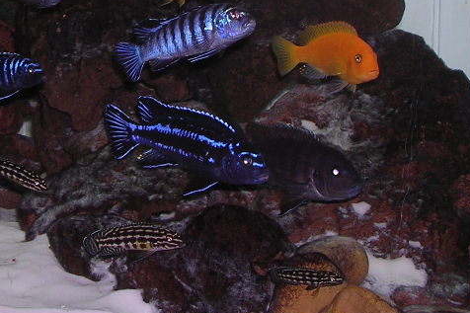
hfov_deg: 23.4
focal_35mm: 85
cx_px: 63
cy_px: -20
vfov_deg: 15.7
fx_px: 1109
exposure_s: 1/60.1
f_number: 2.8
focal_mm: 5.8
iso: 100
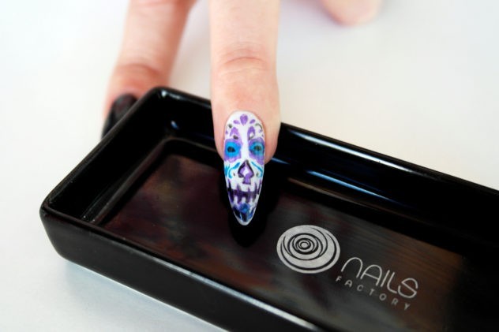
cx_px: 250
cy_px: 166
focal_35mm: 53
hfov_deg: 37.5
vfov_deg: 25.5
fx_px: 734
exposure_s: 1/50
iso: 400
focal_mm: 35
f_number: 4.5
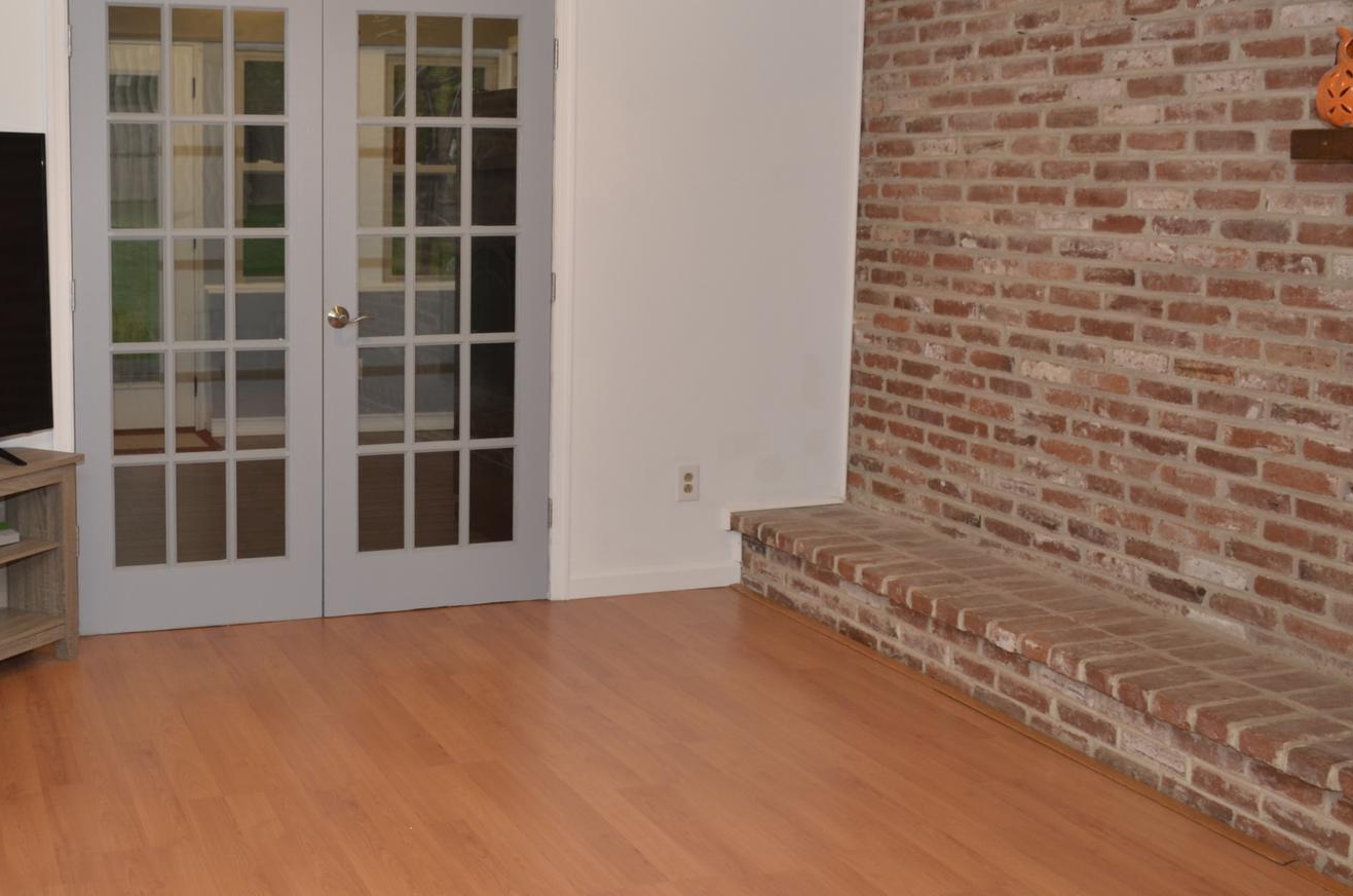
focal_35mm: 42
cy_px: 335
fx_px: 1575
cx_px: 396
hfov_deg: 45.4
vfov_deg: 31.6
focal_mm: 18
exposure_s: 1/60
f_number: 5.6
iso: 320
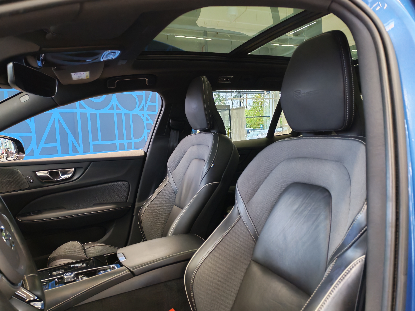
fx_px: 360
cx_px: 208
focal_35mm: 30
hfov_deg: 60.0
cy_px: 156
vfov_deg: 46.8
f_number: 1.9
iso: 2500
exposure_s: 1/50
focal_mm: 6.12
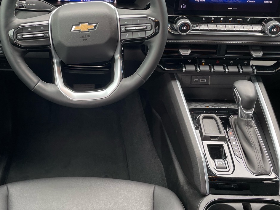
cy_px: 54
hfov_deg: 42.5
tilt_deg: -31.8
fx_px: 356
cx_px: 100
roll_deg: -1.6
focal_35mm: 44
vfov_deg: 32.3
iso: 80
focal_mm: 4.2
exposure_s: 1/121
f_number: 1.6
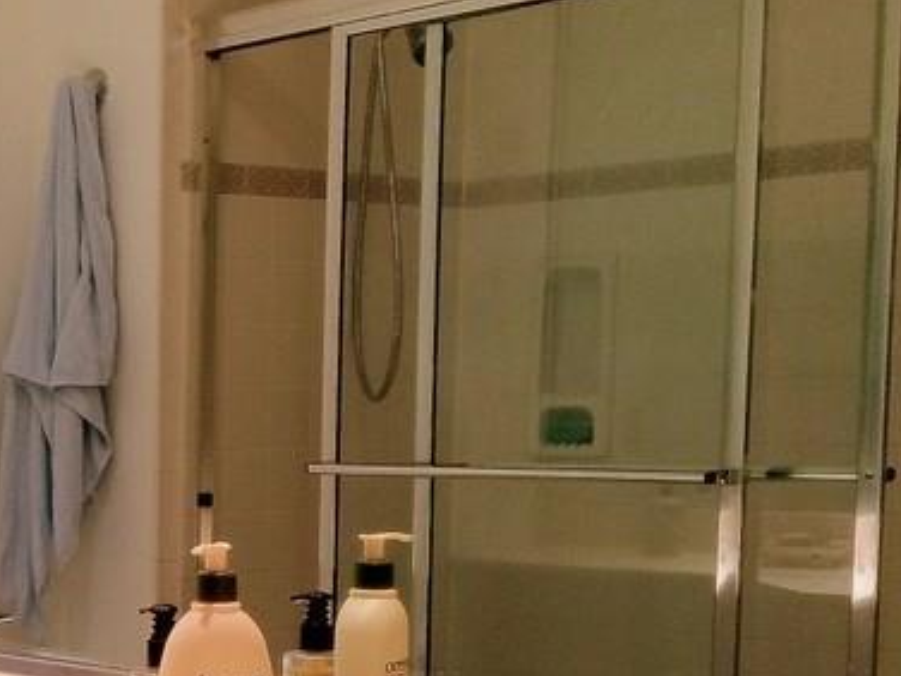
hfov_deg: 23.0
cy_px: 642
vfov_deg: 18.3
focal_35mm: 79
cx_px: -132
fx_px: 2056
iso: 64
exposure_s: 1/30
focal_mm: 4.15
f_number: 2.2
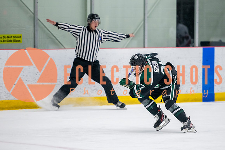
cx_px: 128
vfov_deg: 5.1
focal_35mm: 269
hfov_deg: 7.7
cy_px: 65
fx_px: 1680
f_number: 3.2
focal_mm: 190
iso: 3200
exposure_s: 1/640
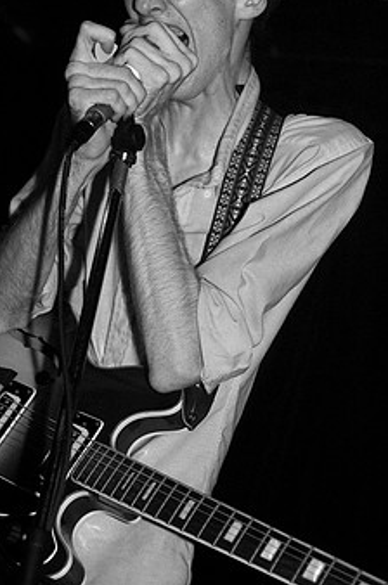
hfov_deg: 15.5
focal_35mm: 88
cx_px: 155
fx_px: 1428
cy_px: 242
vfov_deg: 23.1
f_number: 2.8
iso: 1600
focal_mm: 44
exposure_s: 1/30
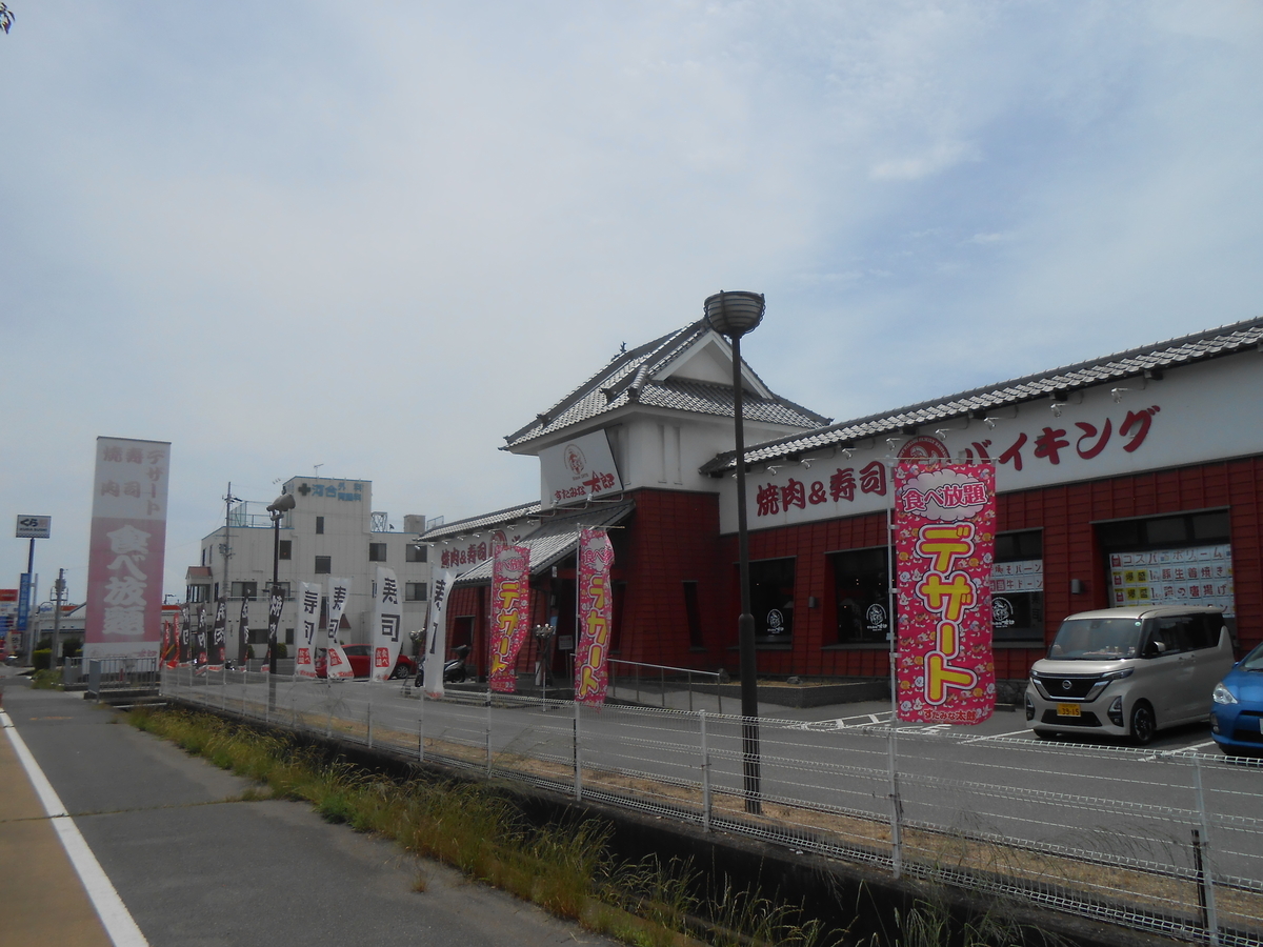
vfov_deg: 53.1
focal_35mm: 26
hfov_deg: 67.3
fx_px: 949
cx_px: 632
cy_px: 474
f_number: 11.5
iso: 100
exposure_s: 1/250
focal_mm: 4.6
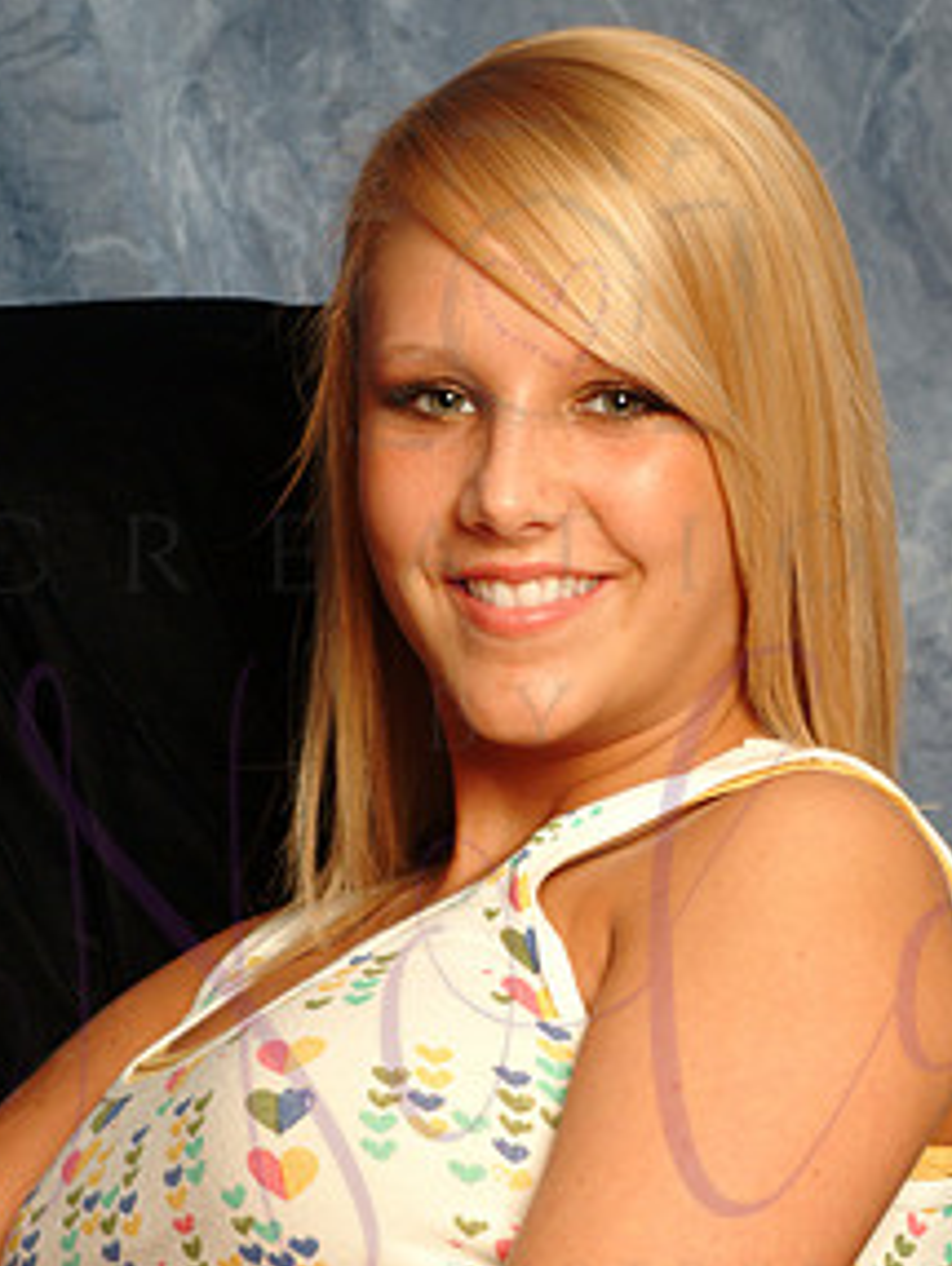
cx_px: 560
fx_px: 9300
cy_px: 708
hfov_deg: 5.9
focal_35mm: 254
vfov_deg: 7.8
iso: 400
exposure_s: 1/125
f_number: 9.5
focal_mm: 112
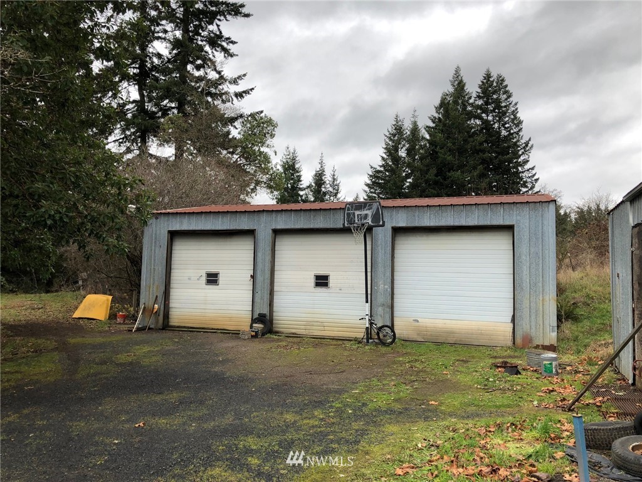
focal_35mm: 28
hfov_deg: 63.4
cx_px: 321
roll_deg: -2.4
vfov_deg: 49.7
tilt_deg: +5.8
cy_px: 241
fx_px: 519
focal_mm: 3.99
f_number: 1.8
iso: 20
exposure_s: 1/268
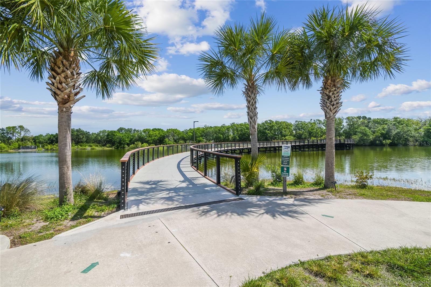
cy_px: 144
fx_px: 180
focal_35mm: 15
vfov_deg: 77.3
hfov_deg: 100.4
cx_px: 216
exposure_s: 1/250
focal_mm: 10
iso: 100
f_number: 7.1
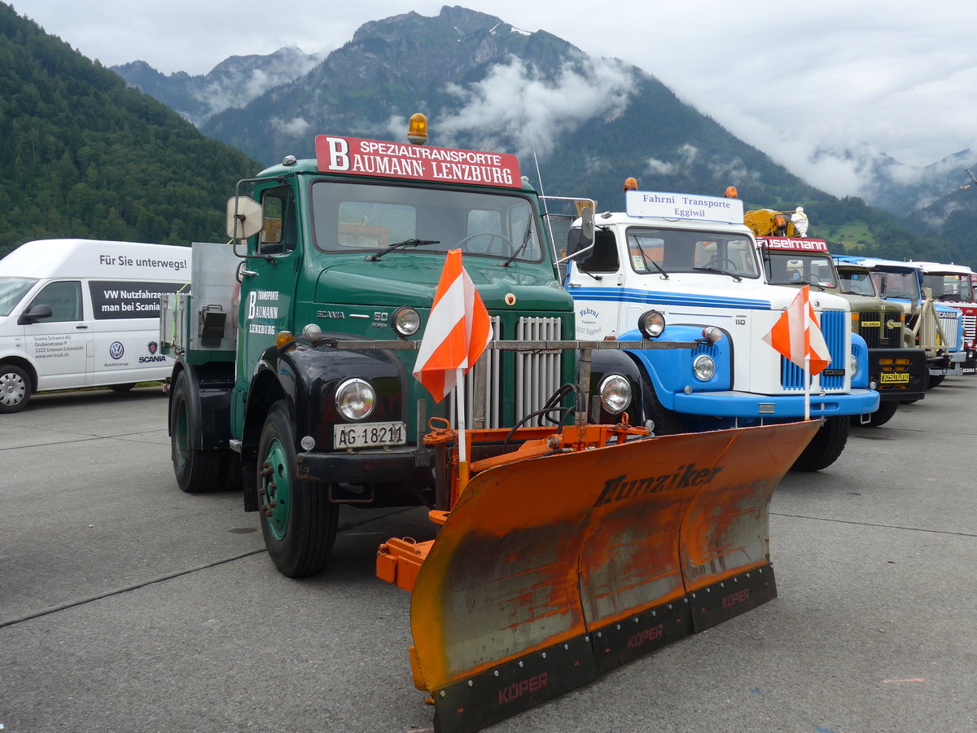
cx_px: 488
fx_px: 1016
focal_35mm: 36
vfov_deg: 39.7
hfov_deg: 51.4
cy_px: 366
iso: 80
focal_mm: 7.5
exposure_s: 1/640
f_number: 2.8
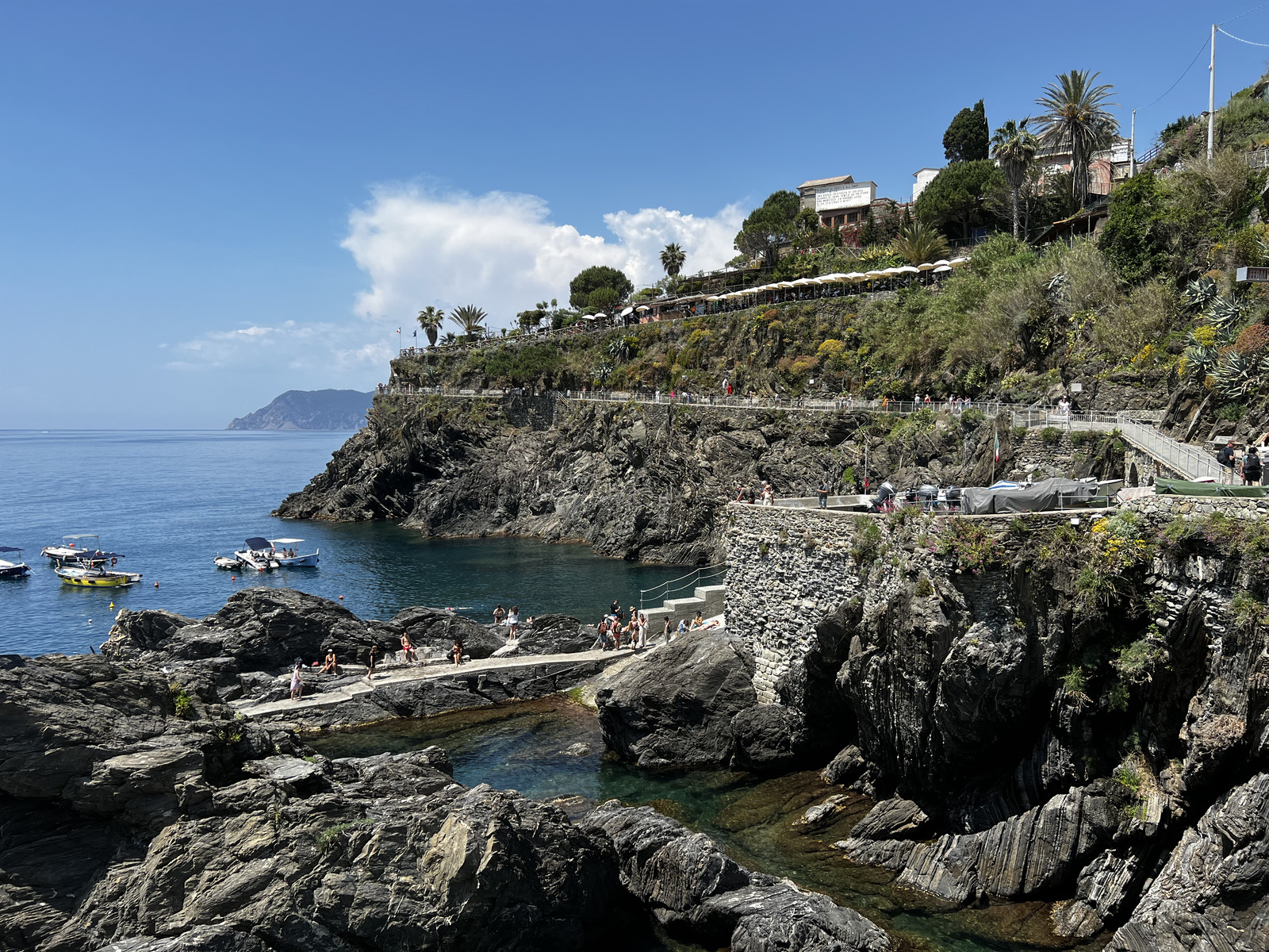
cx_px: 634
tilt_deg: -2.4
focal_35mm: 26
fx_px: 953
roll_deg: +0.3
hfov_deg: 67.3
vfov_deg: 53.1
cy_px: 476
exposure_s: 1/3968
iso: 50
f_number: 1.5
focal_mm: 5.7
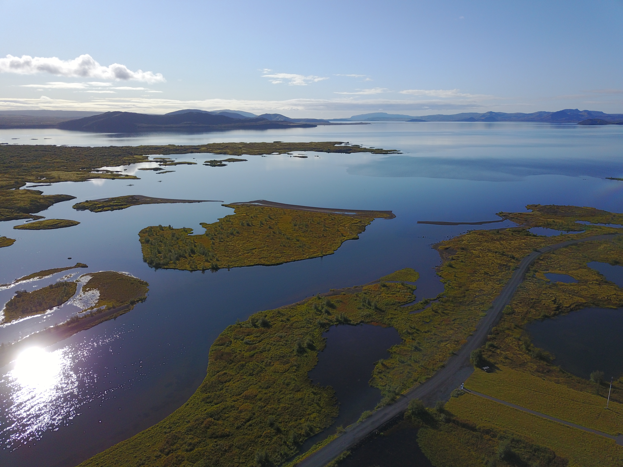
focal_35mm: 26
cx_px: 312
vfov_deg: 53.1
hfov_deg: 67.3
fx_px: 468
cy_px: 234
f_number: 2.2
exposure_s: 1/169
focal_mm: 4.73
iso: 100
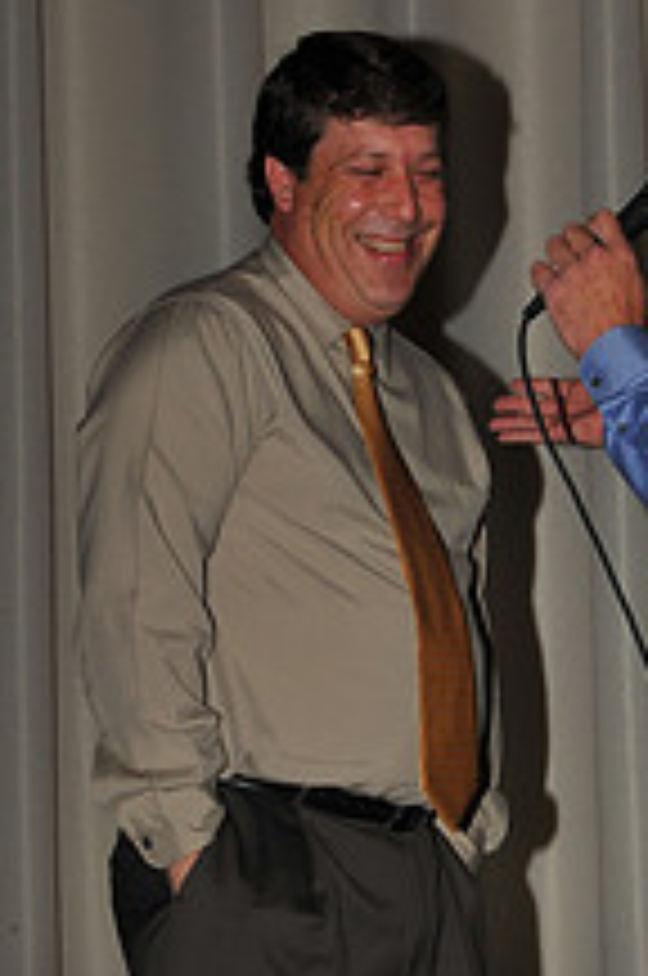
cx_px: 724
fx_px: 3765
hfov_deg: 9.7
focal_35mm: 139
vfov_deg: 14.6
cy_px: 958
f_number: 8
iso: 250
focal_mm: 52
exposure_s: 1/250
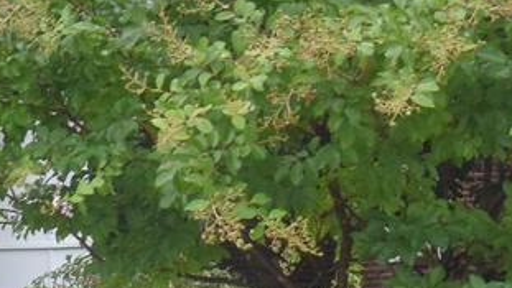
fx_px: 1779
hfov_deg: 13.5
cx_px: -579
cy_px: 273
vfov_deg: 9.2
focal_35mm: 131
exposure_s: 1/250
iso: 160
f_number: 8
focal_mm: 18
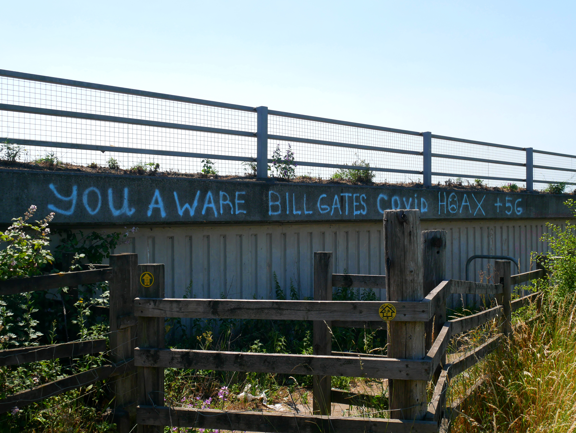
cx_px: 288
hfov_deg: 53.9
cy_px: 216
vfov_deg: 41.8
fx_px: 566
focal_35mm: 34
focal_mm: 17
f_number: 8
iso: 200
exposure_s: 1/400
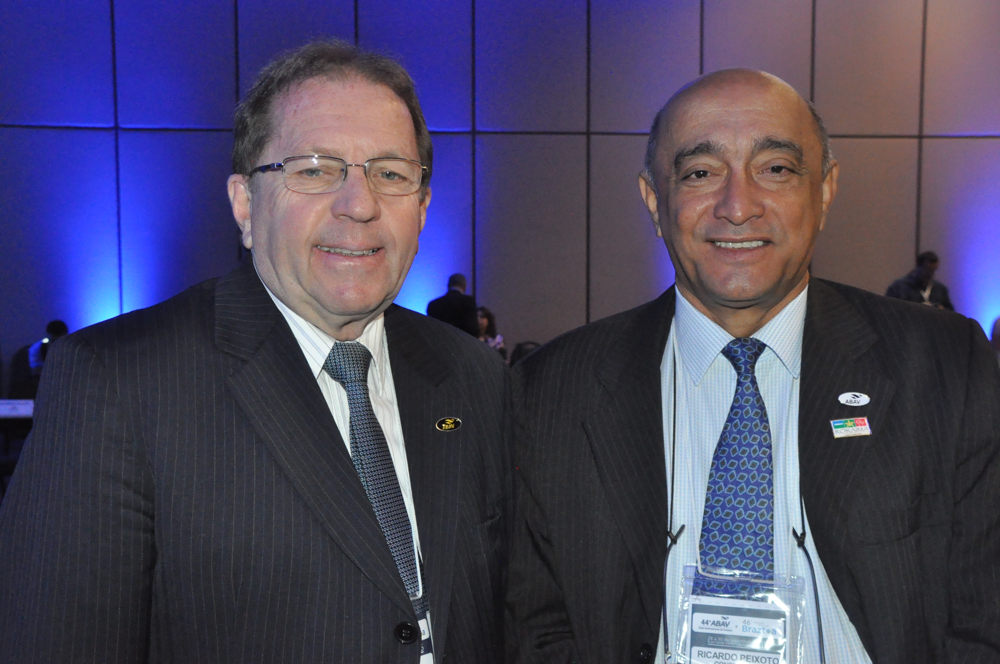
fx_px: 999
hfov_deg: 53.2
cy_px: 332
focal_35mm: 36
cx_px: 500
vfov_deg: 36.8
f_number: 5.6
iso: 3200
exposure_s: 1/60
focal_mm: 24
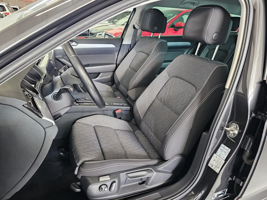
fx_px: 177
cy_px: 100
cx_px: 134
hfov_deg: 73.9
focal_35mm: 23
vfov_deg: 58.9
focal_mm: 6.3
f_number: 1.7
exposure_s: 1/33.3
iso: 640
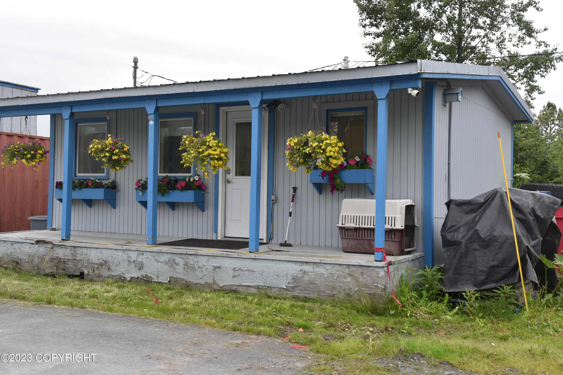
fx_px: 626
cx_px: 282
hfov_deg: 48.4
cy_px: 188
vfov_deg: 33.4
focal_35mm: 40
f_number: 8
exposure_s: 1/250
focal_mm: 40
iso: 400
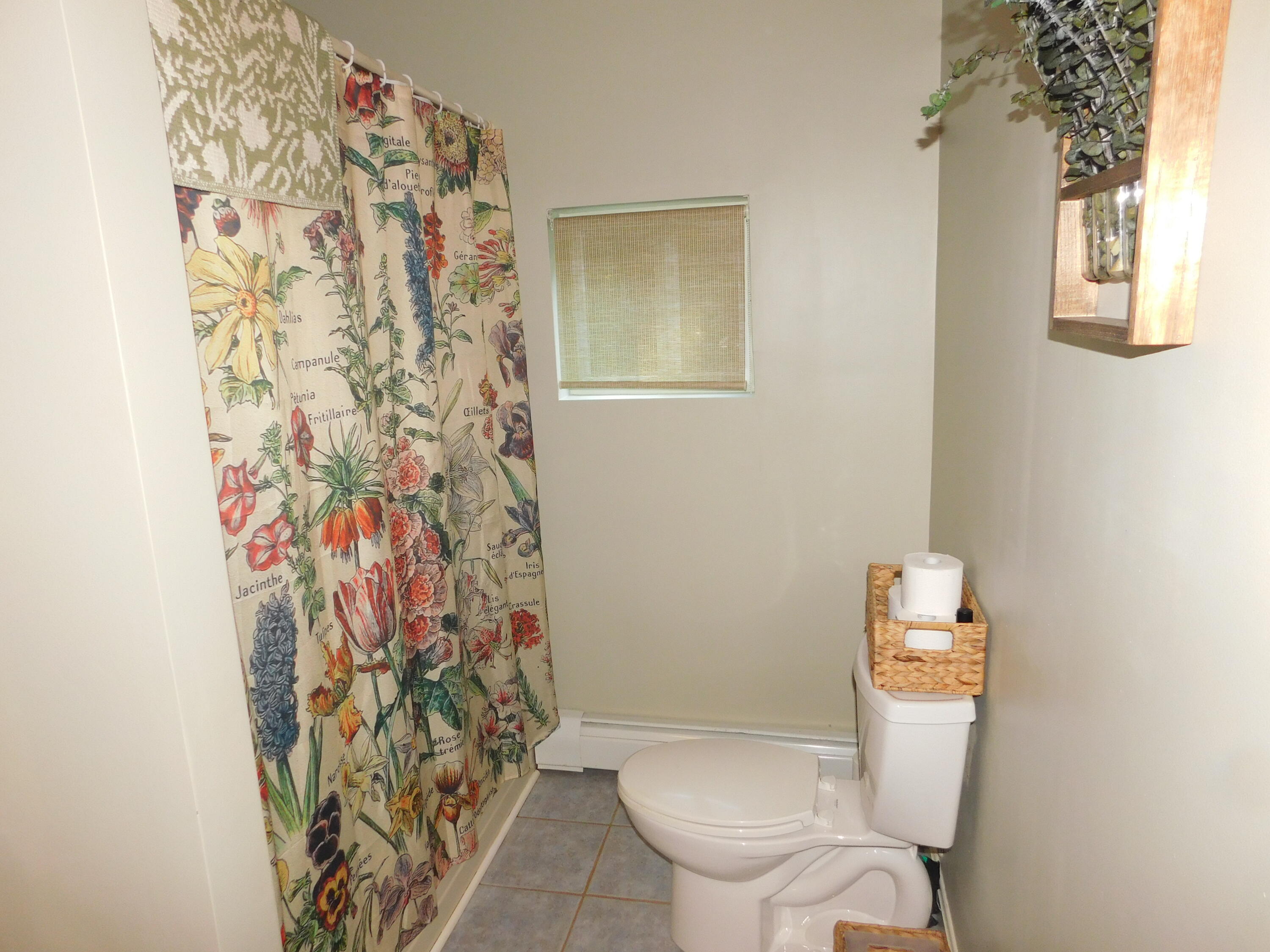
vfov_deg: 58.9
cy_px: 476
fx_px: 844
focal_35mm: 23
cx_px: 635
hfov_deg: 73.9
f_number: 3
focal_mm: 4
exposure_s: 1/30
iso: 200
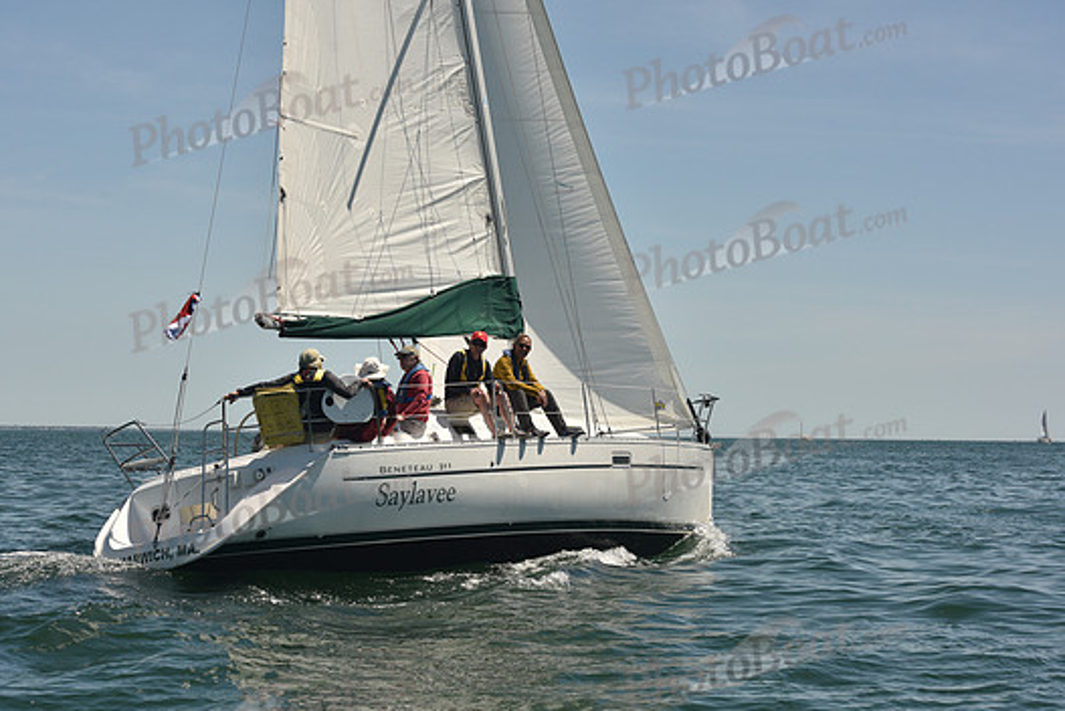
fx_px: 2279
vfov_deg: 17.7
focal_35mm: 77
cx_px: 519
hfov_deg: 26.3
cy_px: 377
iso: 250
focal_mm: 70
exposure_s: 1/800
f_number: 6.3
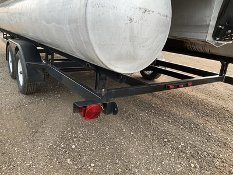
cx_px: 116
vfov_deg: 48.2
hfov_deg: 61.7
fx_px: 195
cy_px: 88
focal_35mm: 29
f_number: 1.8
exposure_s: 1/378
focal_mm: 3
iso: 25
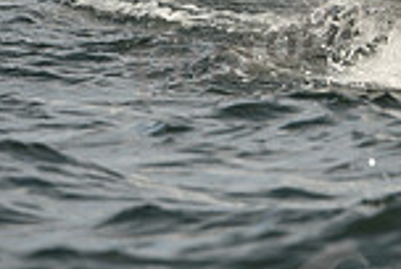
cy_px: -141
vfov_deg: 0.9
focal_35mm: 1523
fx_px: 16998
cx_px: 641
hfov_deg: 1.4
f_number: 8
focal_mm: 400
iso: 320
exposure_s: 1/1250
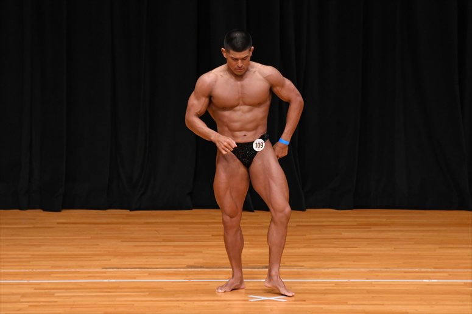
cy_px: 157
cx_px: 236
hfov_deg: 7.2
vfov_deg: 4.8
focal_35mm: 285
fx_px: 3735
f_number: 5.6
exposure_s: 1/400
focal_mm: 190
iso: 3200
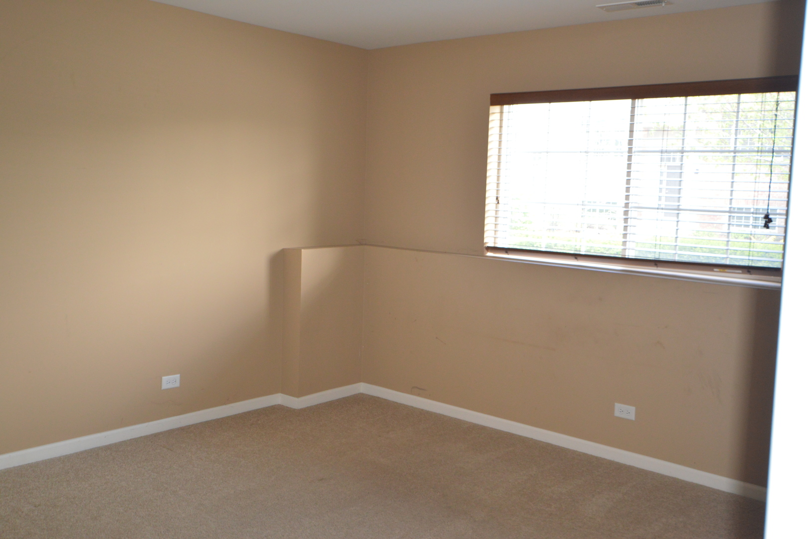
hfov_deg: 53.2
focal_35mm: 36
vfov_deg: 36.8
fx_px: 809
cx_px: 405
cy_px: 270
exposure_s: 1/60
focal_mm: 24
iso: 800
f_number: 4.5
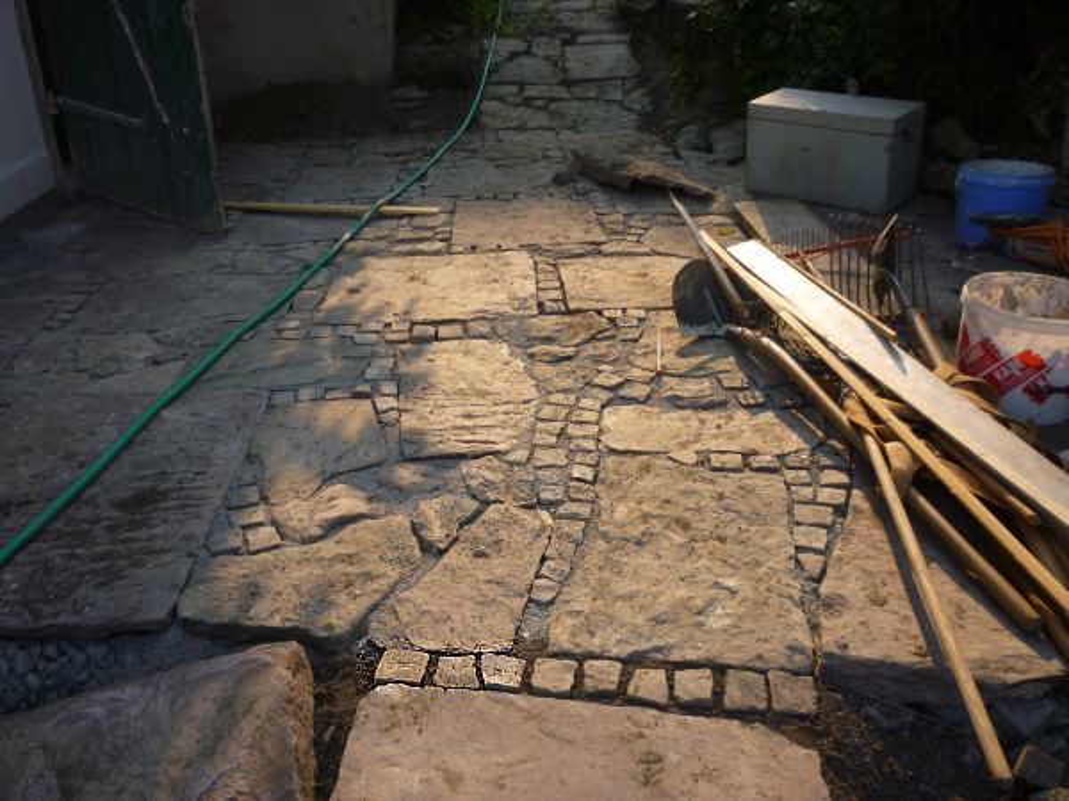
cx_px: 534
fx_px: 896
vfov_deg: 48.2
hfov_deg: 61.7
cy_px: 400
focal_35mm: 29
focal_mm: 5.2
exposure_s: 1/320
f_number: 3.3
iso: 80
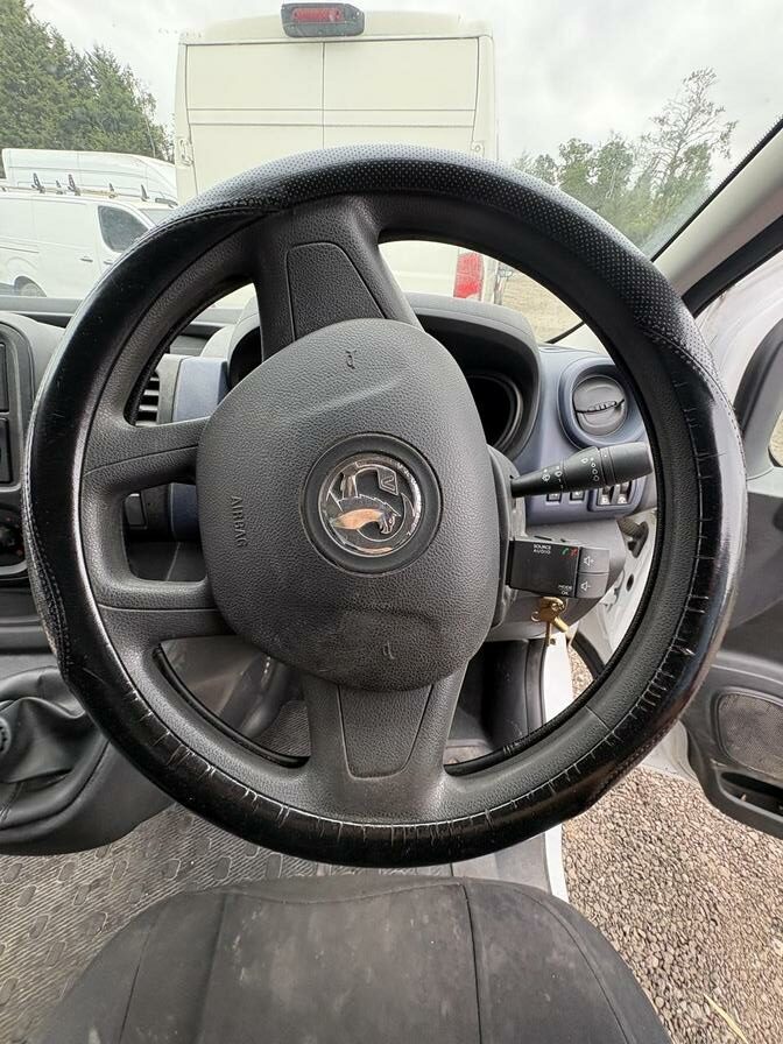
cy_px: 522
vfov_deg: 102.1
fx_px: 422
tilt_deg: -30.3
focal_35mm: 14
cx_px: 392
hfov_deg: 85.7
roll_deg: -4.9
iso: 125
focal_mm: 2.22
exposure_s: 1/140
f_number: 2.2
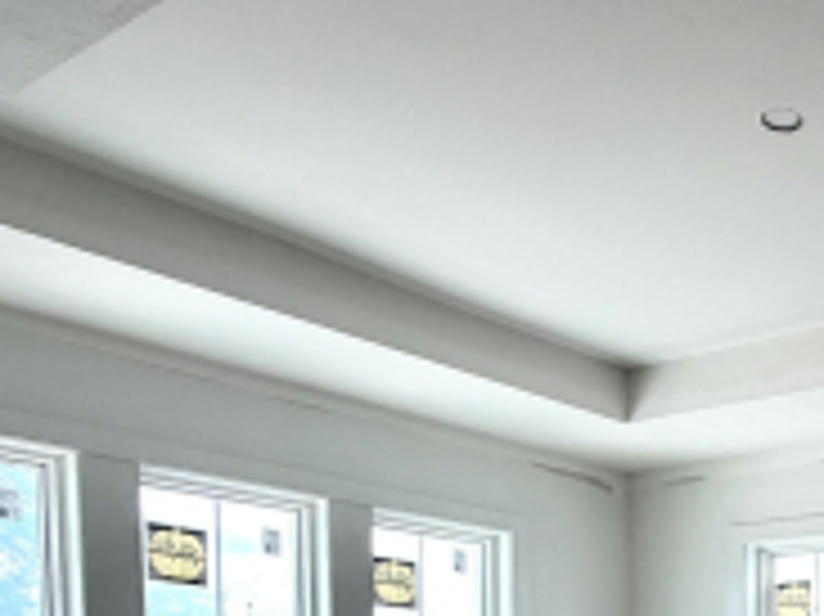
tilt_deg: -4.5
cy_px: 832
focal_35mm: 51
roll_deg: -0.8
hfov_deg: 32.9
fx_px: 1213
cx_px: 907
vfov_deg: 24.4
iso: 40
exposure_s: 1/219
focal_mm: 2.22
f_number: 2.2
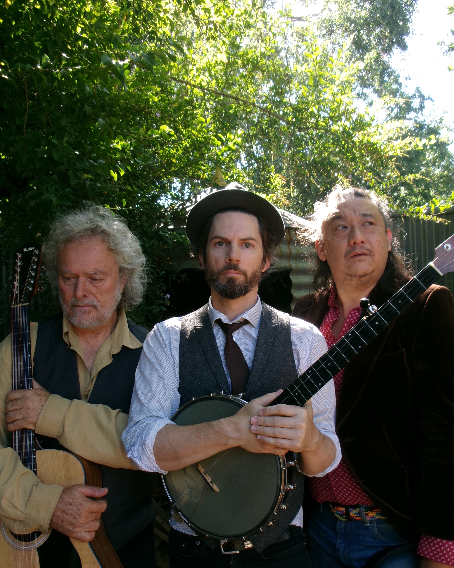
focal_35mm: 38
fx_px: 638
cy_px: 296
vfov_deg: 47.9
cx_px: 229
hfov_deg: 39.2
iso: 100
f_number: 4.5
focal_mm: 6.4
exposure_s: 1/70
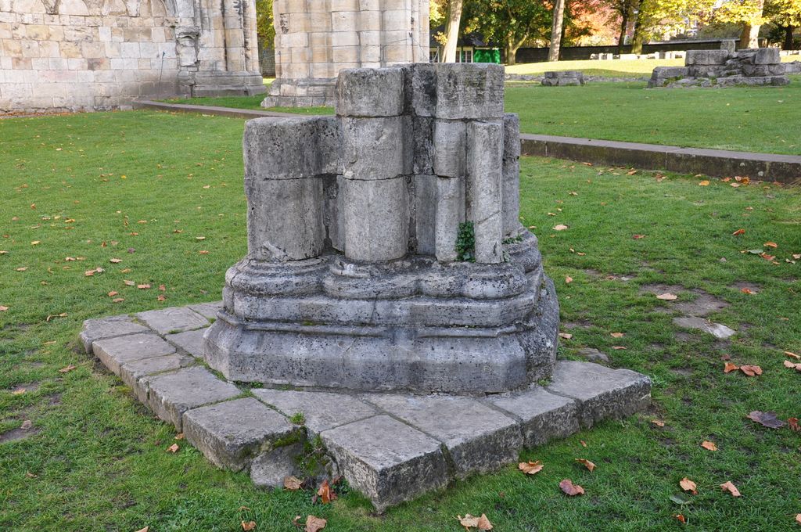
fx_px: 867
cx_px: 400
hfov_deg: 49.6
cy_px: 266
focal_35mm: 39
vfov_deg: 34.1
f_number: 8
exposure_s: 1/60
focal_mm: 26
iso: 360
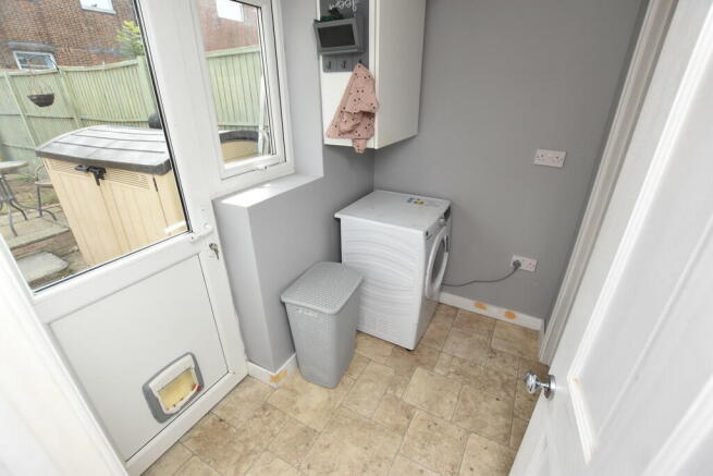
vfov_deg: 77.4
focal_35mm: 15
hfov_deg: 100.4
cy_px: 238
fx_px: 297
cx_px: 356
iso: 200
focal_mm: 10
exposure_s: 1/200
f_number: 5
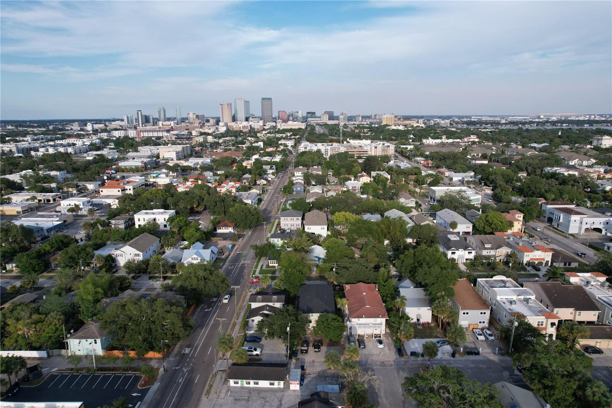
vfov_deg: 57.2
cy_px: 204
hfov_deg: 78.6
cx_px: 306
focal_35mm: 22
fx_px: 374
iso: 120
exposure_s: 1/1250
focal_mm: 8.38
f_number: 2.8
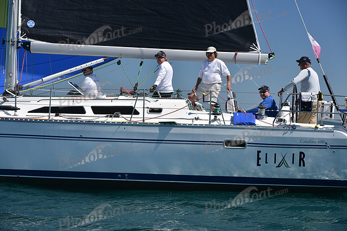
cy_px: 116
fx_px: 916
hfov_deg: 21.5
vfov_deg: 14.4
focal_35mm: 95
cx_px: 174
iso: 250
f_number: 5.6
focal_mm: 95
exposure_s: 1/800
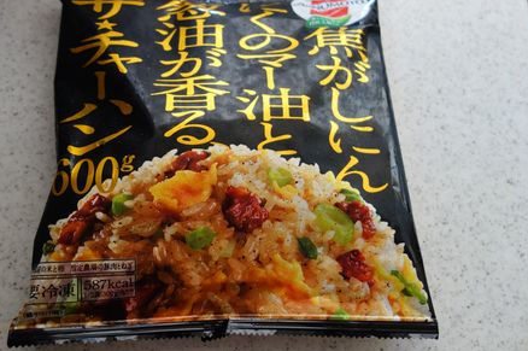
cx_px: 242
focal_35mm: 32
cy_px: 153
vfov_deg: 40.9
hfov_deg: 58.7
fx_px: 469
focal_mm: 10.4
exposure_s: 1/30
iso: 320
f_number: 1.8
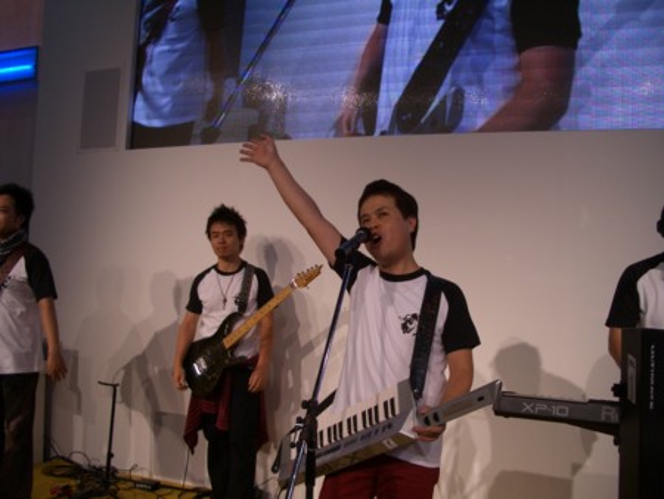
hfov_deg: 52.6
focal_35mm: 35
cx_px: 332
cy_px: 250
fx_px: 672
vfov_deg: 40.7
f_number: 2.6
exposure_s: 1/160
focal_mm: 5.8
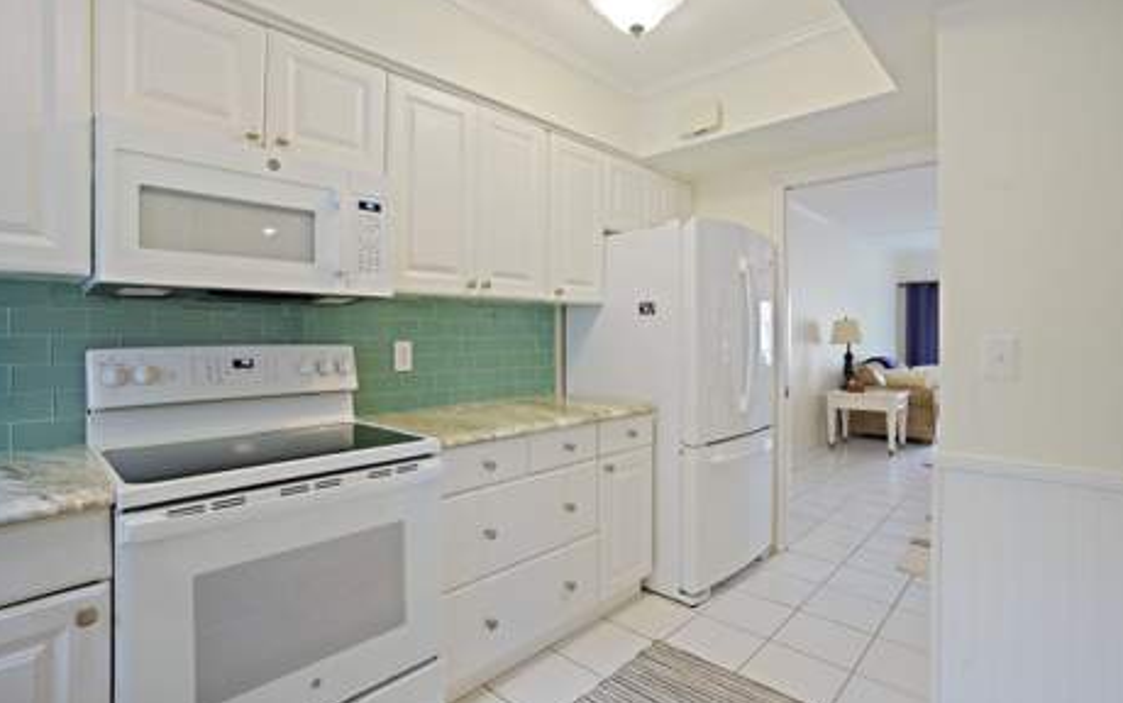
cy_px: 327
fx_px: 521
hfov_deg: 94.3
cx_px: 574
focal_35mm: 17
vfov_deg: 68.0
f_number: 8
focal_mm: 16
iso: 12800
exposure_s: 1/30
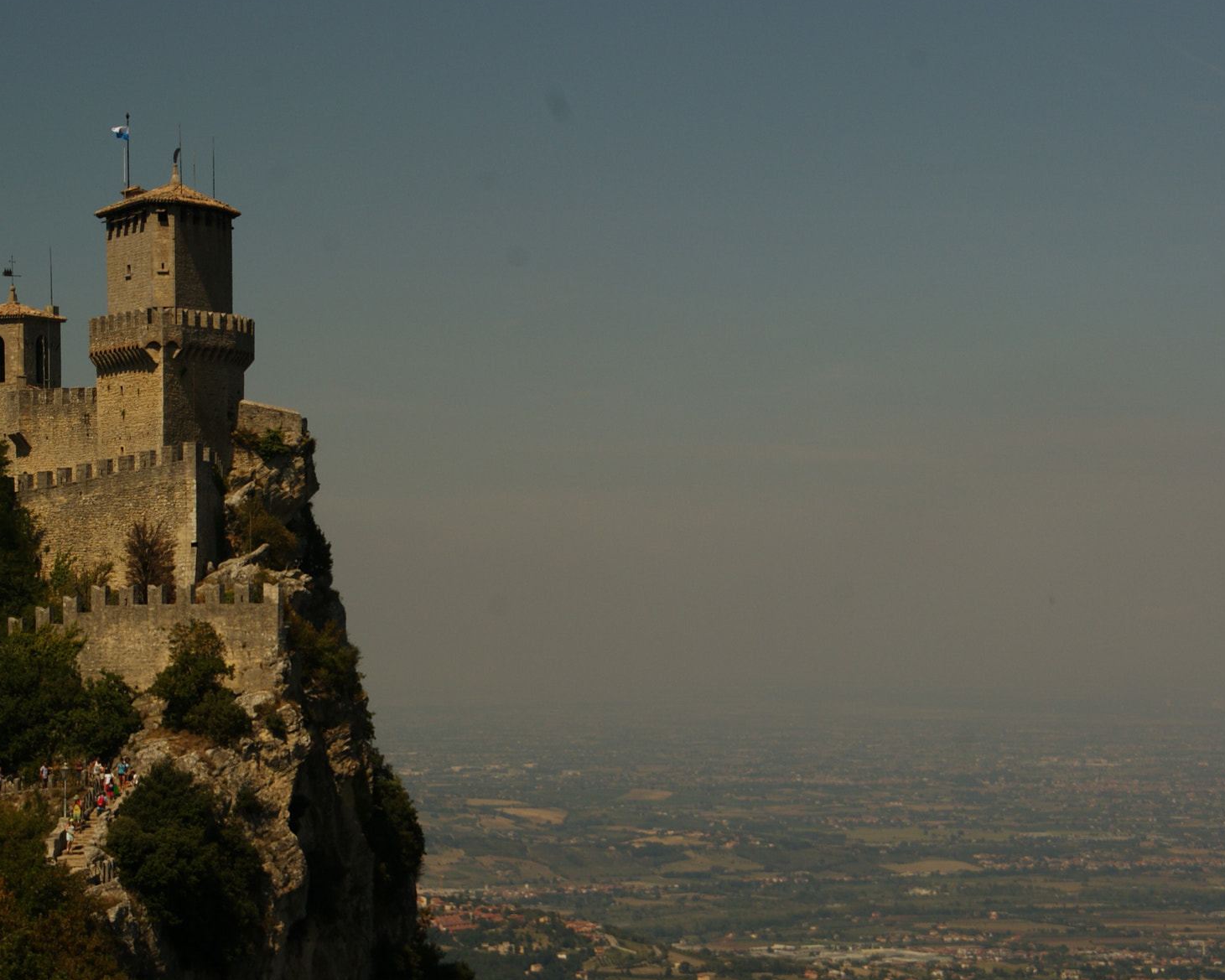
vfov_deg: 14.2
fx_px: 3940
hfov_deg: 17.6
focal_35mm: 109
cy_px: 550
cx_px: 429
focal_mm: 55
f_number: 13
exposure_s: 1/160
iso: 100
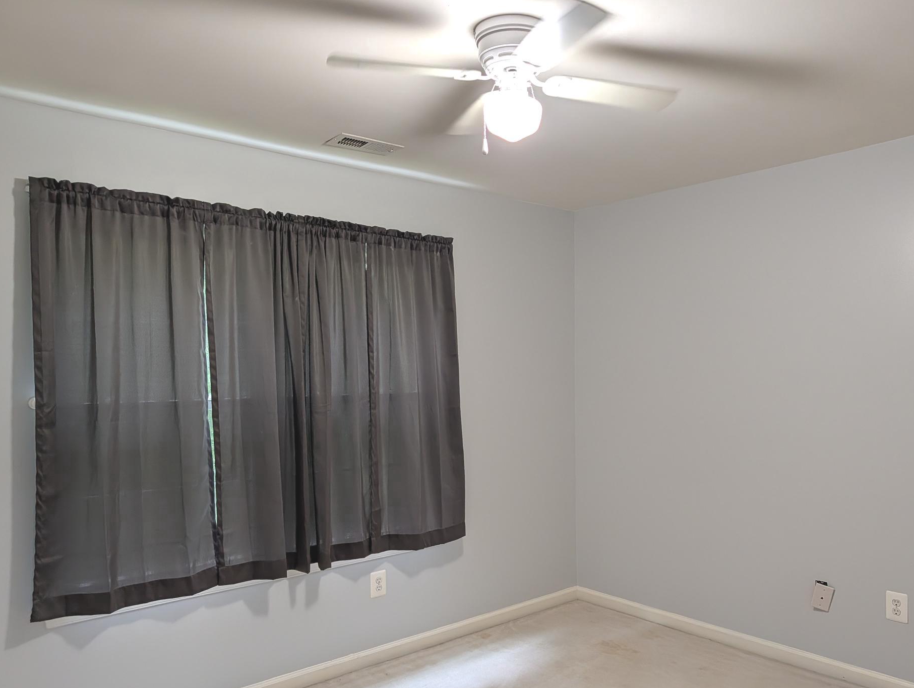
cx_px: 504
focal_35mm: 27
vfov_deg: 51.4
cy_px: 377
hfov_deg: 65.1
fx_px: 714
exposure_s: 1/120
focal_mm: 6.9
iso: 252
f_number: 1.68
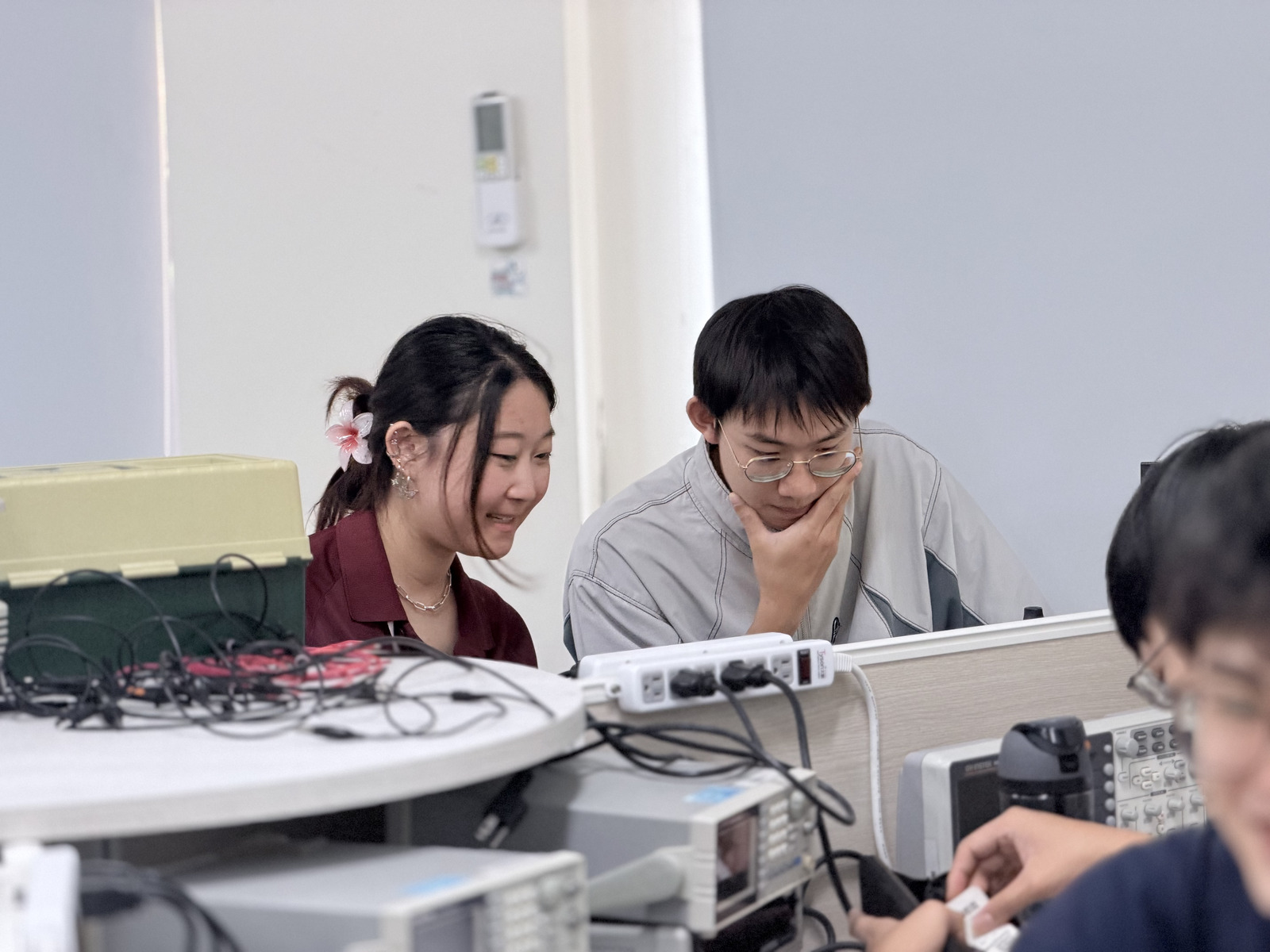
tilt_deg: -4.6
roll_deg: +2.8
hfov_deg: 19.6
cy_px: 476
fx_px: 3669
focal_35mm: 100
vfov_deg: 14.8
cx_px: 635
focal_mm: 16.89
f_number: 2.8
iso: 250
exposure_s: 1/60
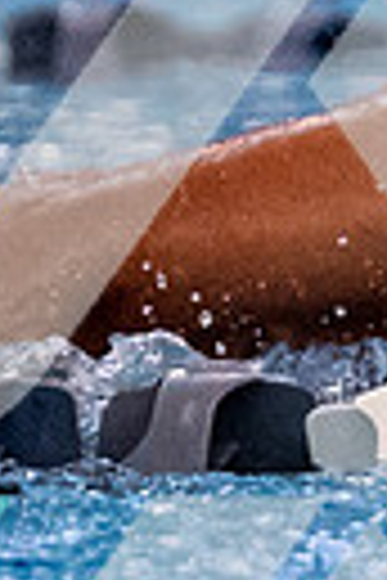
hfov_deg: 0.7
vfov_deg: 1.0
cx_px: 873
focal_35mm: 2039
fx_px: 32876
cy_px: 18
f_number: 2.8
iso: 6400
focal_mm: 200
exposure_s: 1/1600
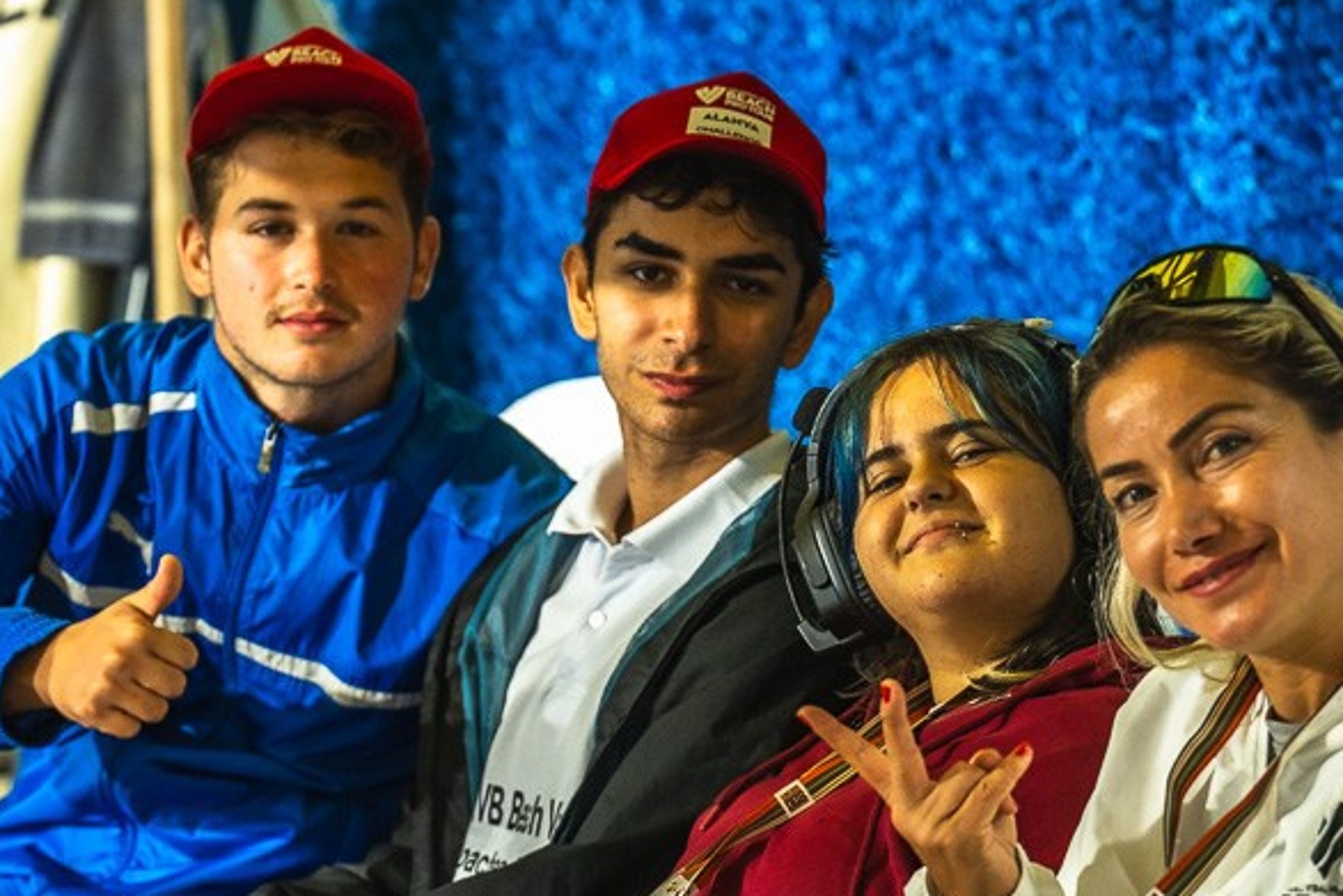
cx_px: 798
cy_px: 714
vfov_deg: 6.8
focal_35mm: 203
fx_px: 7574
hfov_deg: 10.1
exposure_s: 1/250
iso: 800
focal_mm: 93
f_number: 3.5
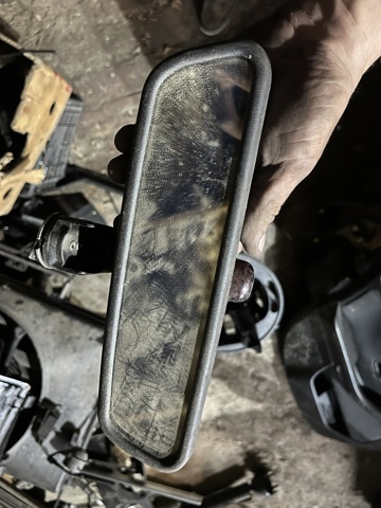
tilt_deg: -67.6
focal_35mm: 26
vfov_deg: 67.3
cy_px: 254
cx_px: 190
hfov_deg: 53.1
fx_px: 382
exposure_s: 1/17
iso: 640
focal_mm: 5.1
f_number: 1.6
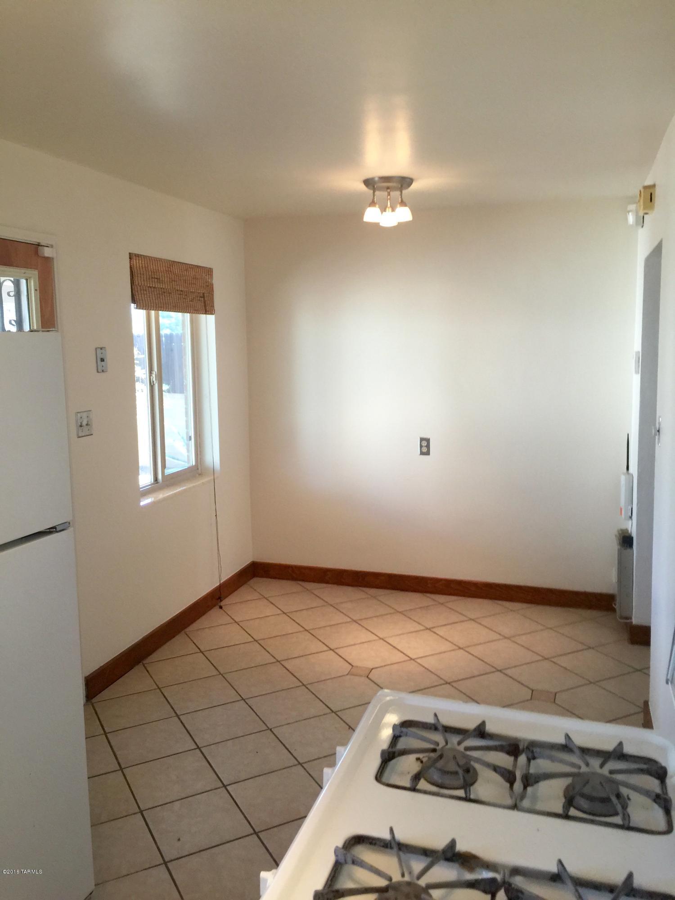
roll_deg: +0.7
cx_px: 338
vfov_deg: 61.7
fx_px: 754
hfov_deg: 48.2
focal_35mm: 29
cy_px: 450
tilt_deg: -5.5
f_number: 2.2
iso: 32
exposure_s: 1/30
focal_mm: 4.15
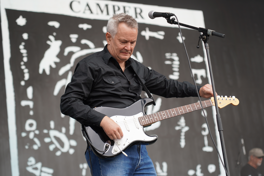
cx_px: 132
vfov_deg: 13.0
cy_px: 88
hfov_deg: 19.5
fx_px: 770
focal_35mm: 105
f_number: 4
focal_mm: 105
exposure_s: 1/160
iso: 160
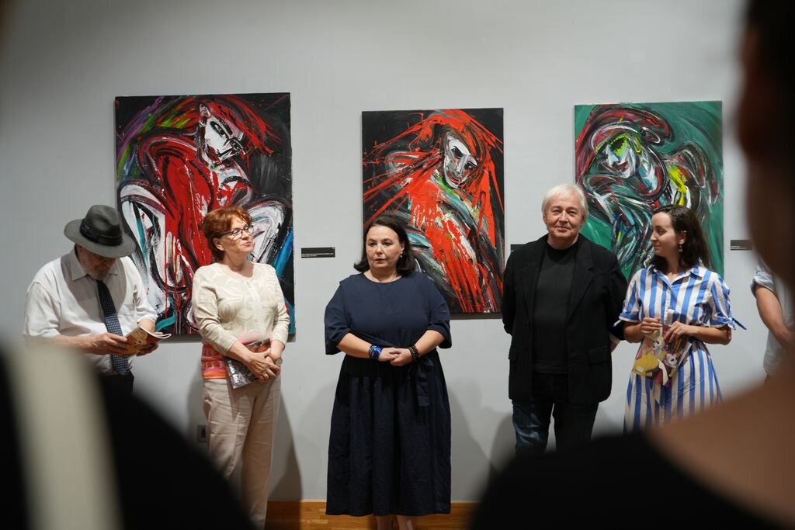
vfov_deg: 20.3
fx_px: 1480
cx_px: 398
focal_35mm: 67
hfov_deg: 30.1
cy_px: 265
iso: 1000
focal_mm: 67
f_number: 5
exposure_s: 1/80
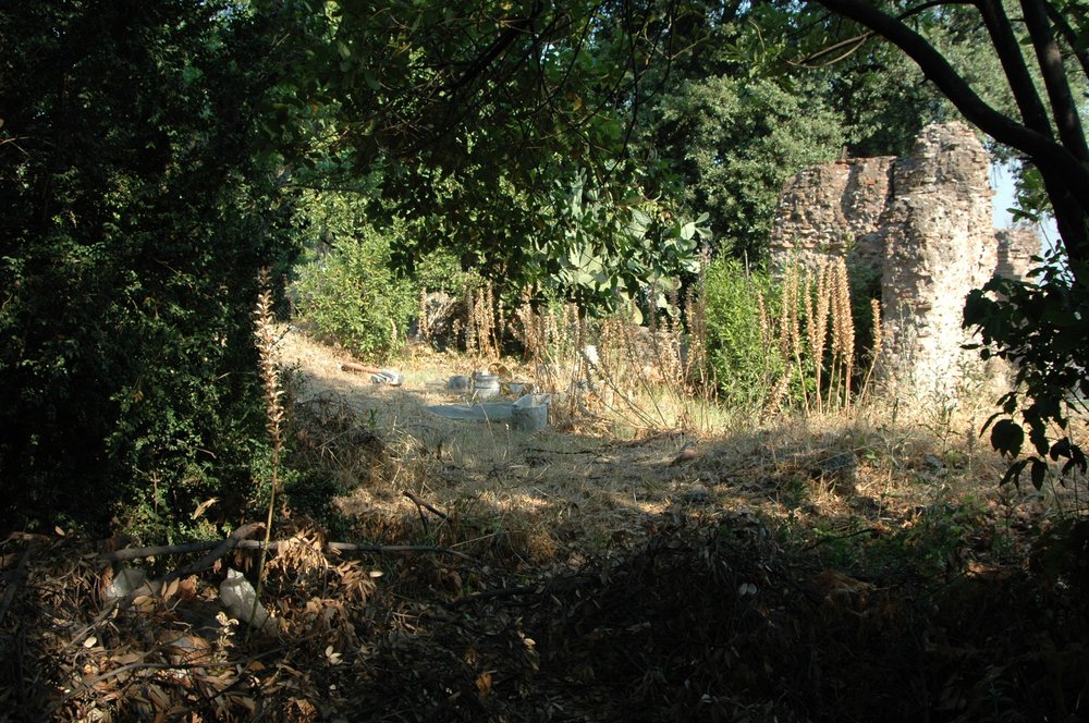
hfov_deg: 53.2
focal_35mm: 36
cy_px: 362
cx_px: 544
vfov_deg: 36.8
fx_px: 1088
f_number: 7.1
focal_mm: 24
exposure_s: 1/200
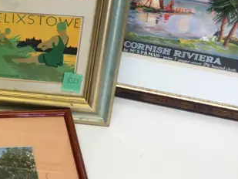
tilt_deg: -39.2
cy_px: 75
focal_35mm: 96
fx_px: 660
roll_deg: +2.5
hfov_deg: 18.6
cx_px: -96
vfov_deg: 15.4
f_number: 2.2
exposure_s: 1/33
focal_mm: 4.15
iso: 32
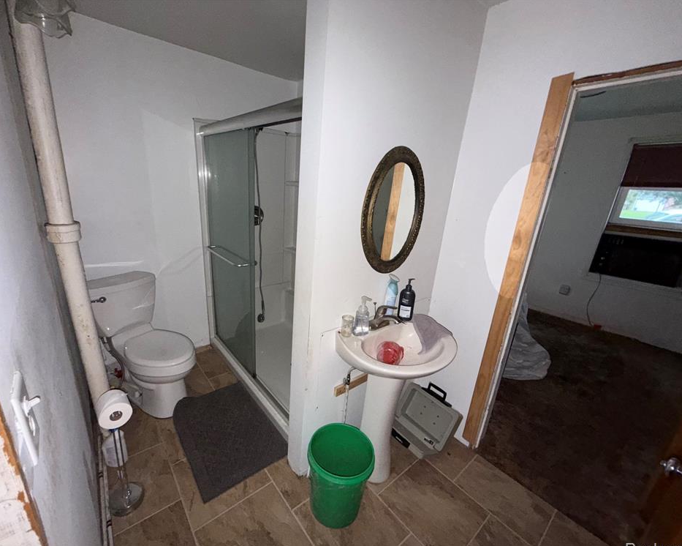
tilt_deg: -17.6
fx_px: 303
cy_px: 280
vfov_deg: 84.0
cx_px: 325
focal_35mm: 15
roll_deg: -3.7
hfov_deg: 96.7
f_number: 2.2
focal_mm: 2.22
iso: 200
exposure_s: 1/25
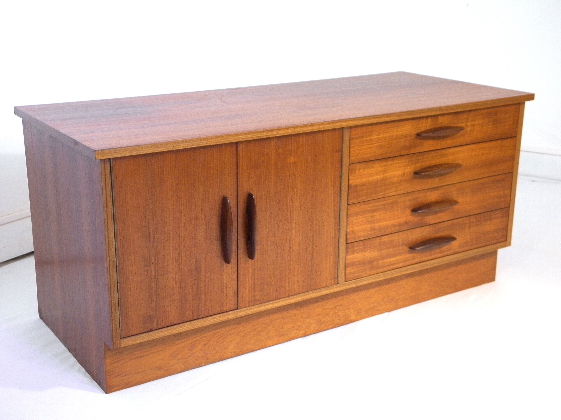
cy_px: 210
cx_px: 280
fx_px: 762
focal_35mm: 47
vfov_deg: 30.9
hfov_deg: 40.4
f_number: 3.9
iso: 200
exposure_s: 1/13
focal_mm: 8.6
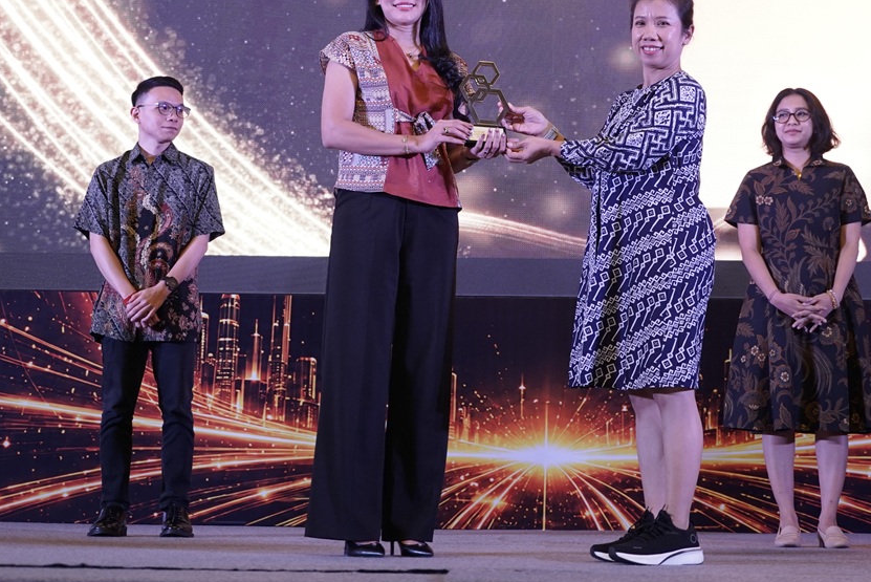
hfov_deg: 30.8
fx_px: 1573
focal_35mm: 65
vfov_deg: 20.8
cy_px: 167
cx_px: 544
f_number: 4
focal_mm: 45
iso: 1250
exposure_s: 1/60
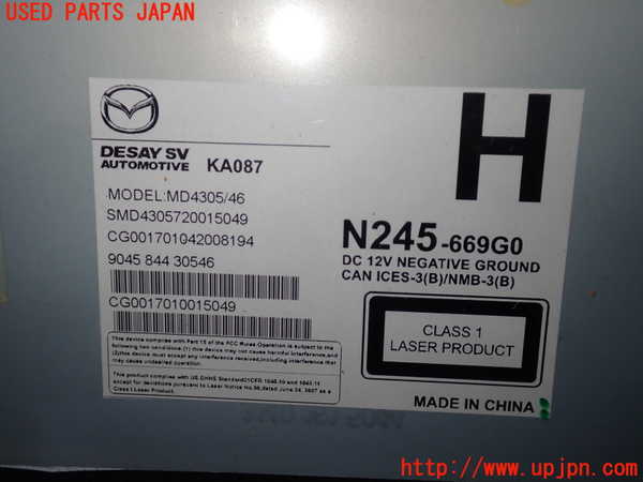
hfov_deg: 51.4
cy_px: 241
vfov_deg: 39.7
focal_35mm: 36
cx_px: 322
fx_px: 669
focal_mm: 6.37
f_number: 2.5
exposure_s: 1/80
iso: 125
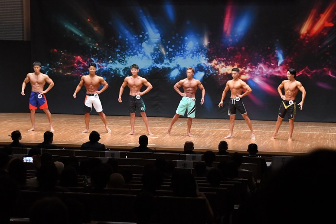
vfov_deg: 14.1
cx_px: 168
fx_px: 905
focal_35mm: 97
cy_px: 112
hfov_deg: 21.0
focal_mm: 65
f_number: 5.6
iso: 8000
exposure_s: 1/400
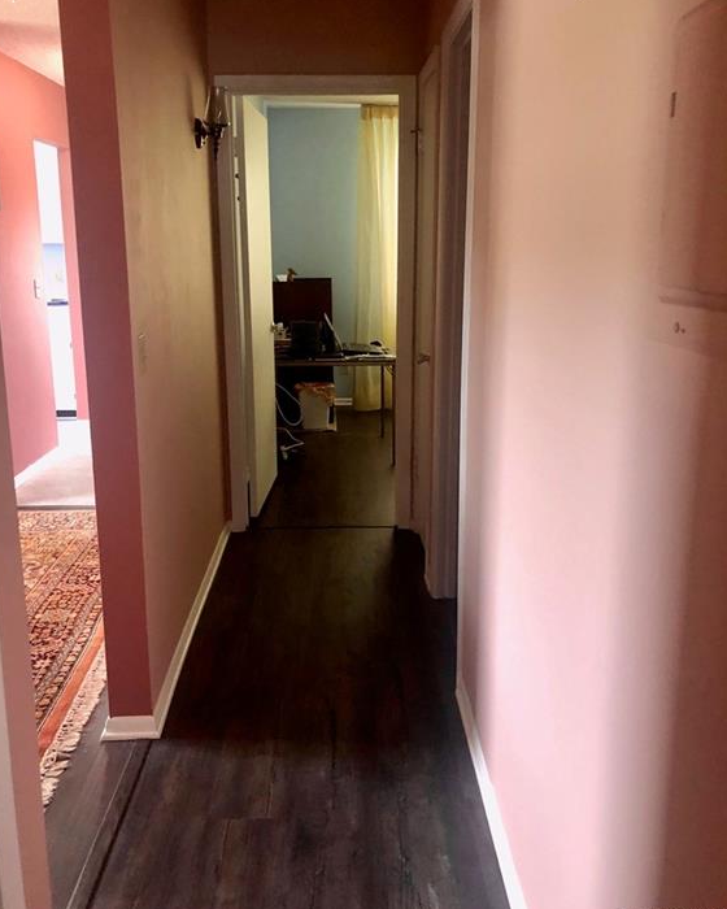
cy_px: 429
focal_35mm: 30
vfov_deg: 58.7
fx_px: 807
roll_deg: -0.4
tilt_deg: -11.7
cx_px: 357
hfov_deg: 48.5
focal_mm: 3.99
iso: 80
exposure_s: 1/6
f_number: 1.8
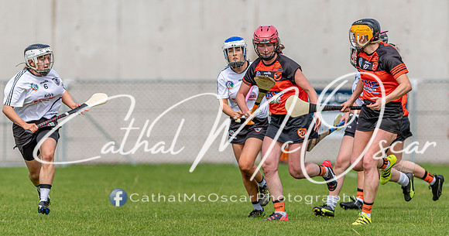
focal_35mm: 490
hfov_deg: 4.5
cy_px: 128
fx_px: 5741
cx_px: 227
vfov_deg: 2.4
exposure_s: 1/2500
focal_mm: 300
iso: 100
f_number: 2.8
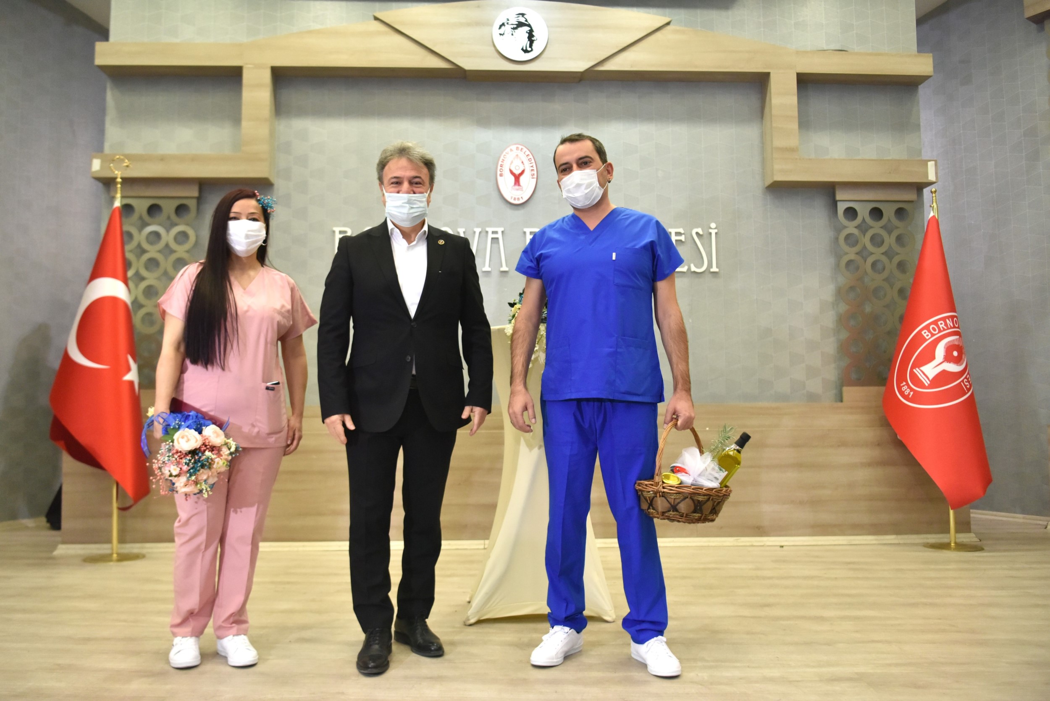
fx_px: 817
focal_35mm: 28
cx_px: 525
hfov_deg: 65.5
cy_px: 350
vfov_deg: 46.4
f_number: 2.8
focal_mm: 28
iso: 2000
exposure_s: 1/160
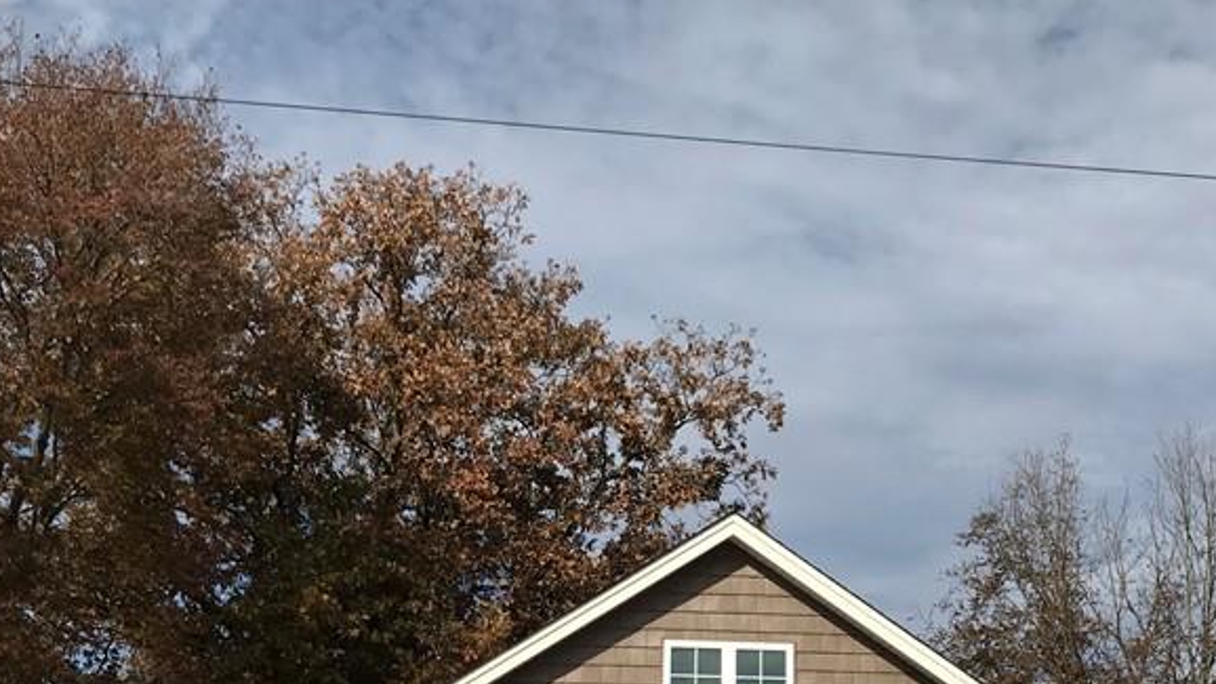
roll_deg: +0.2
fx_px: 1741
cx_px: 783
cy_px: 673
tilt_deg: +11.2
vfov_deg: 21.5
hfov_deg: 38.2
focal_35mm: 54
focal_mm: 3.99
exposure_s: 1/4367
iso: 20
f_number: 1.8
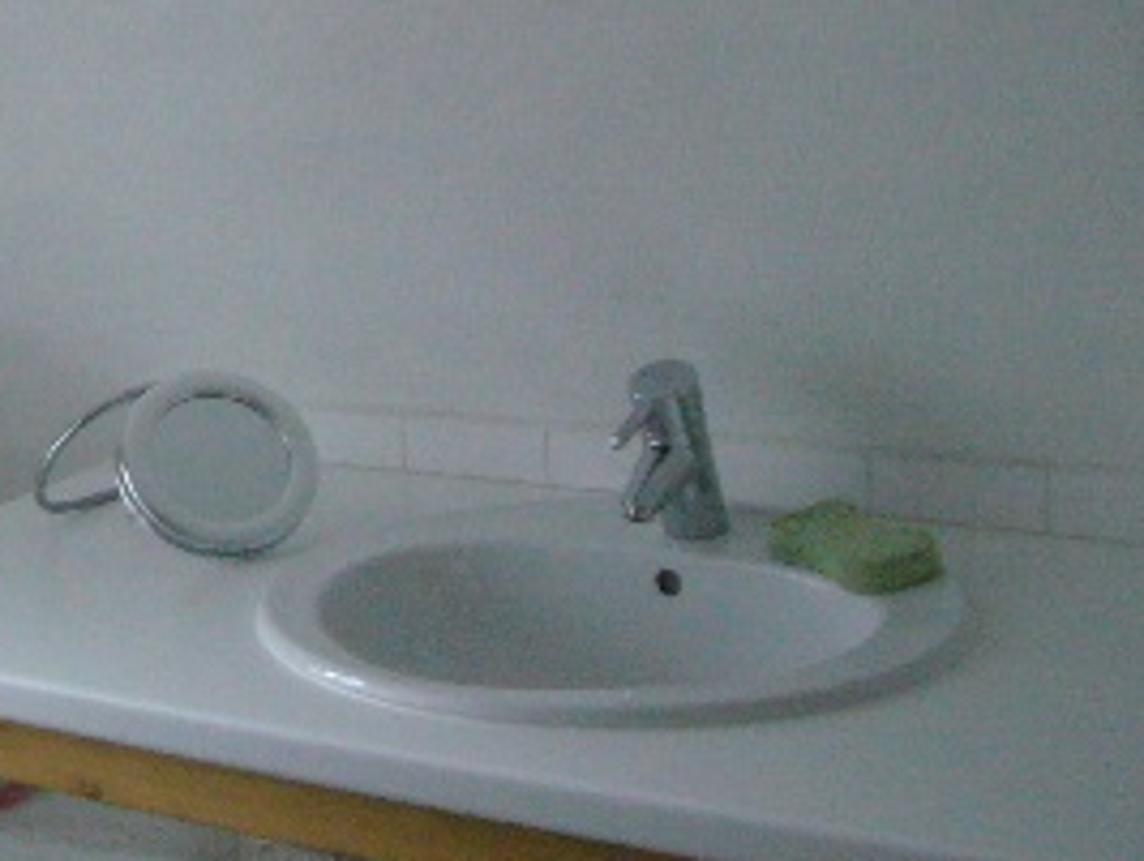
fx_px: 2217
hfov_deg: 28.5
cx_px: 279
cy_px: 99
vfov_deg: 21.5
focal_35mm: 67
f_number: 2.8
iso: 400
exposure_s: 1/40
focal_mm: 4.6
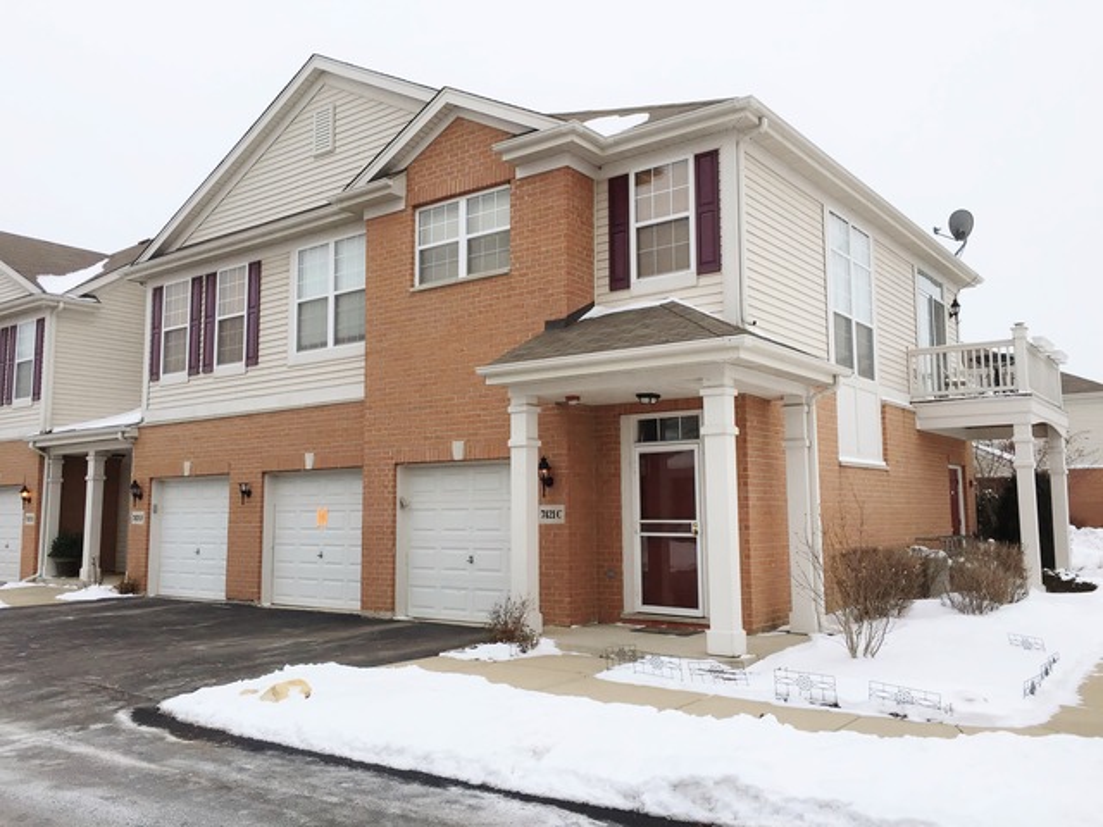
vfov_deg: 48.2
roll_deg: +0.1
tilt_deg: +7.7
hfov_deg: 61.7
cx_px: 552
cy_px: 414
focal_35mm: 29
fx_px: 924
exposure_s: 1/120
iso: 50
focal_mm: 4.15
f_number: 2.2
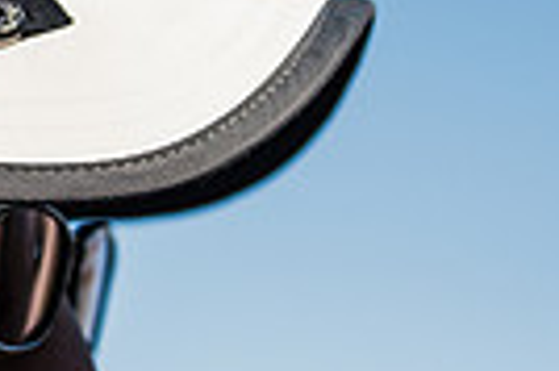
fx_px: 4079
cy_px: 308
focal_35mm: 263
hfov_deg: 7.5
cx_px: -557
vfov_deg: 5.2
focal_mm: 50
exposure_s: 1/3200
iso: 100
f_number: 2
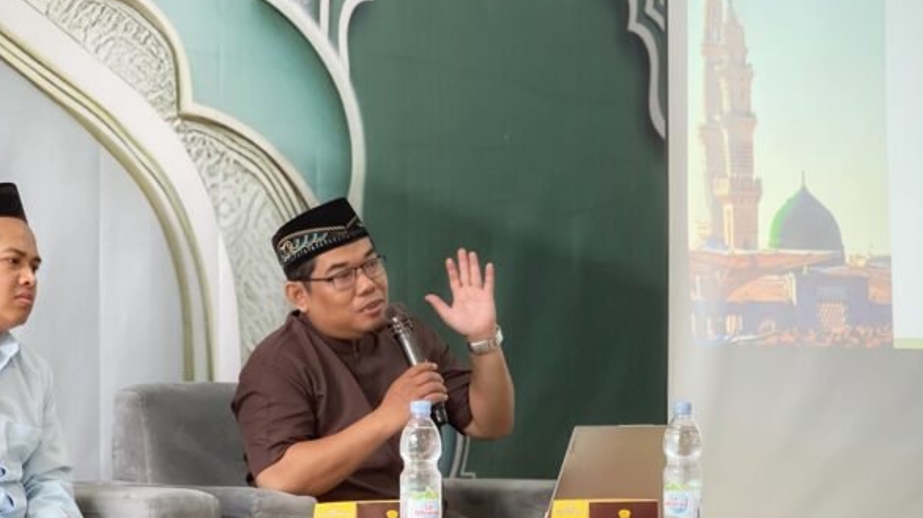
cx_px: 362
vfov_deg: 11.0
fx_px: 2691
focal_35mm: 110
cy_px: 309
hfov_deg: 19.4
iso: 400
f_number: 2.8
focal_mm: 9
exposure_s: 1/40
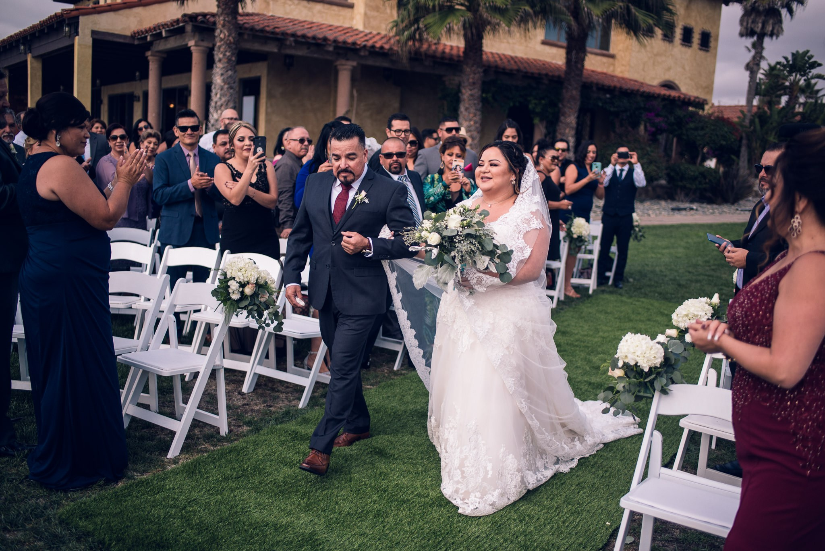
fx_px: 802
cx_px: 412
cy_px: 276
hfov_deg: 54.4
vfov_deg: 37.9
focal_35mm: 35
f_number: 1.8
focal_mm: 35
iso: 200
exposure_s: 1/4000
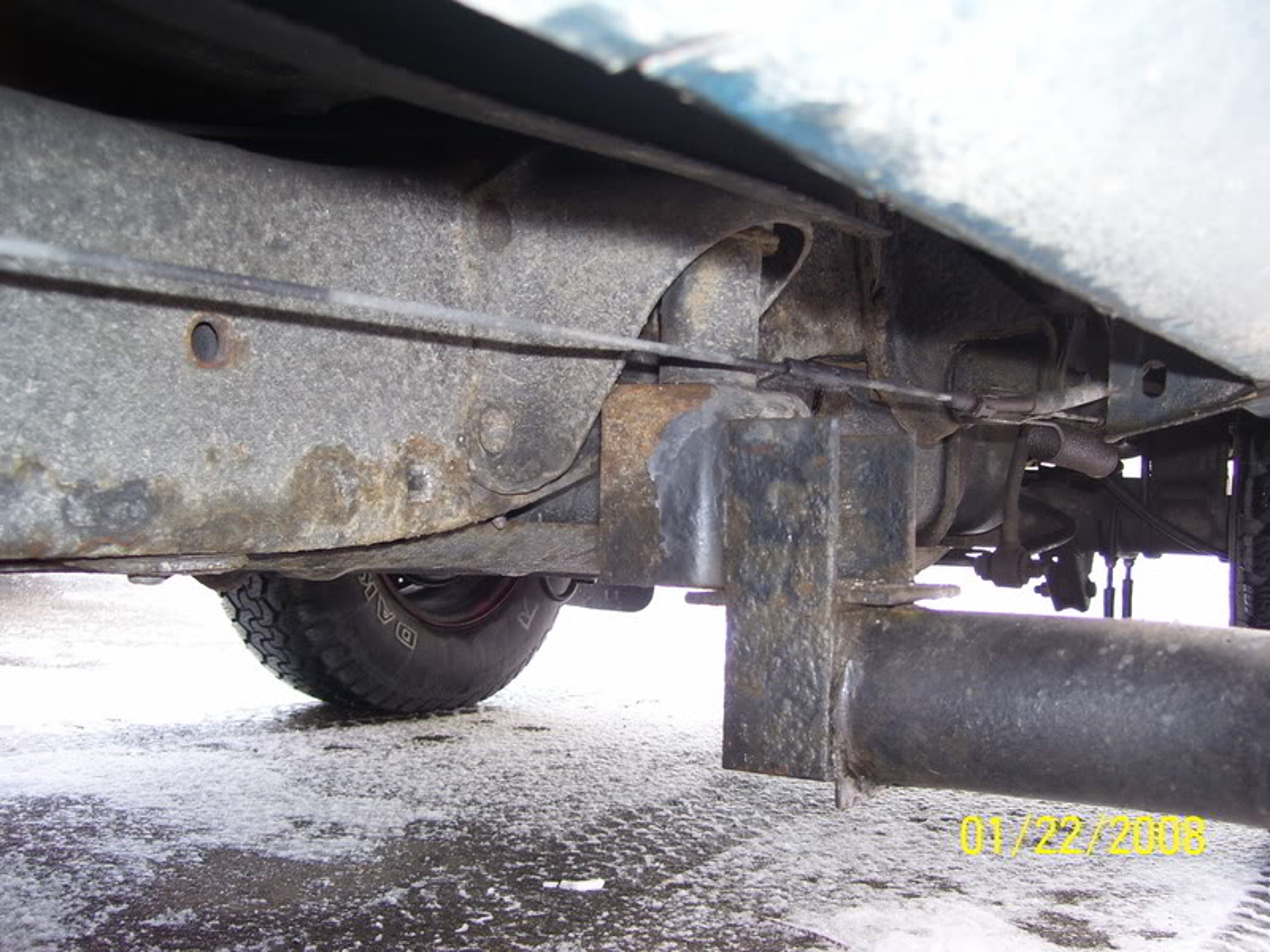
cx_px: 635
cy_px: 476
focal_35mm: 37
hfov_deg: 50.1
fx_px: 1357
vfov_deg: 38.7
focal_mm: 6
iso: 80
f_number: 2.7
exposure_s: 1/60
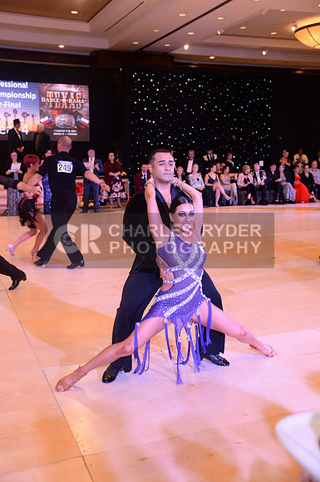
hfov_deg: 30.4
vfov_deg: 44.6
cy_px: 241
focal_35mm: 44
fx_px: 588
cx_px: 160
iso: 2500
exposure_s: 1/250
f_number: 4.5
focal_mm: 44
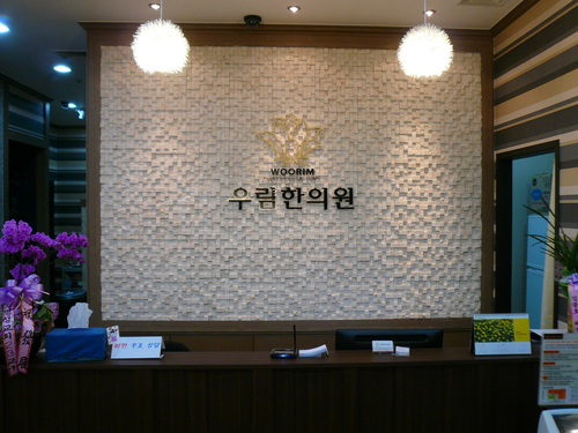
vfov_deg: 44.2
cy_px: 216
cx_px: 289
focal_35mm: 32
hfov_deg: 56.8
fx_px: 534
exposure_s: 1/15
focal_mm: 4.6
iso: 100
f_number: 2.8
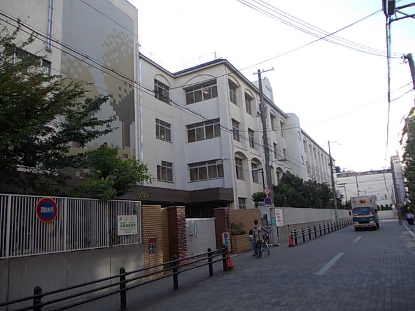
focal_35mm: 28
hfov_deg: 63.4
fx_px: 336
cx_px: 208
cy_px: 156
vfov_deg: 49.7
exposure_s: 1/500
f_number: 2.7
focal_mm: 4
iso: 80
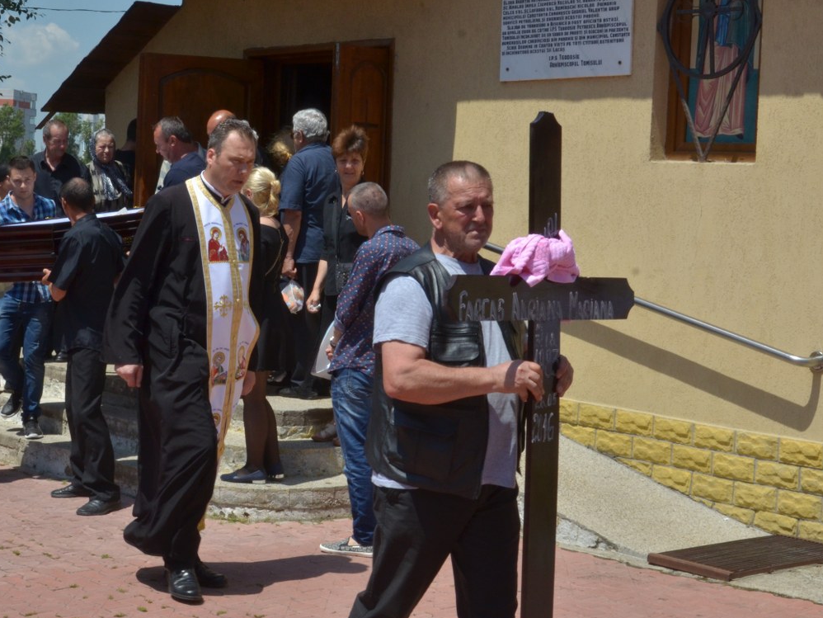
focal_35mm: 64
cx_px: 327
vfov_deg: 22.9
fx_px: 1522
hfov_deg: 30.2
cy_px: 285
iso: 500
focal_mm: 28
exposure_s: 1/250
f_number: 20
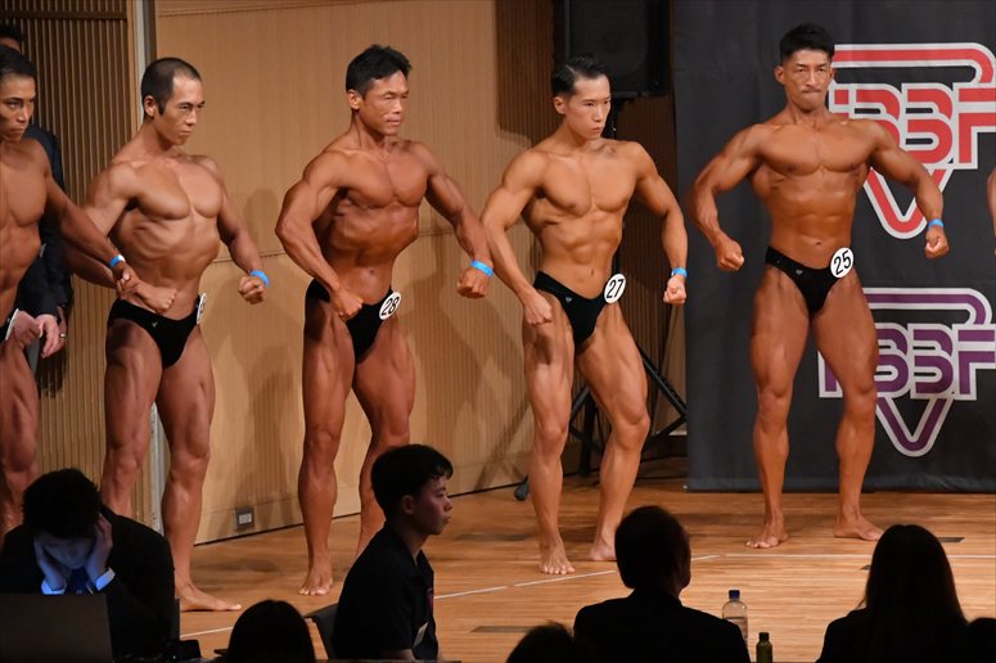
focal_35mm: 255
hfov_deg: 8.1
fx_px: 7052
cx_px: 498
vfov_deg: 5.4
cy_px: 332
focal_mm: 170
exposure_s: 1/400
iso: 9000
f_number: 5.6
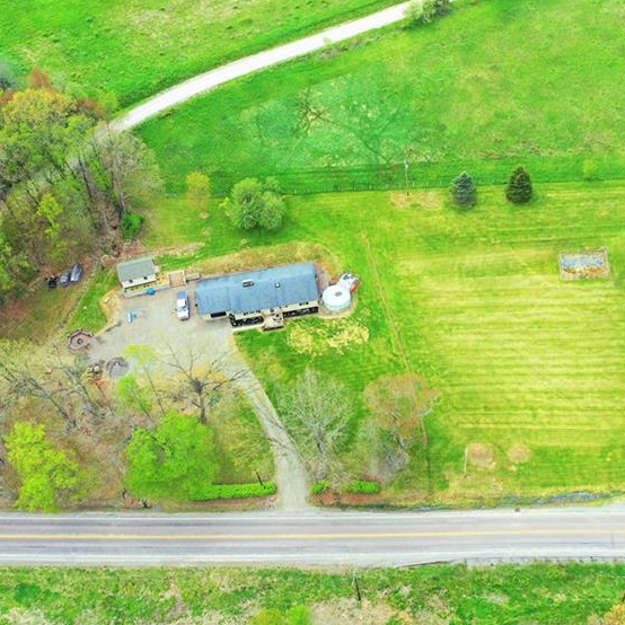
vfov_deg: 38.3
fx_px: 899
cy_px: 324
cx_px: 431
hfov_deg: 37.8
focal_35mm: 44
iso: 250
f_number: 4.5
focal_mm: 10.26
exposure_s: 1/30
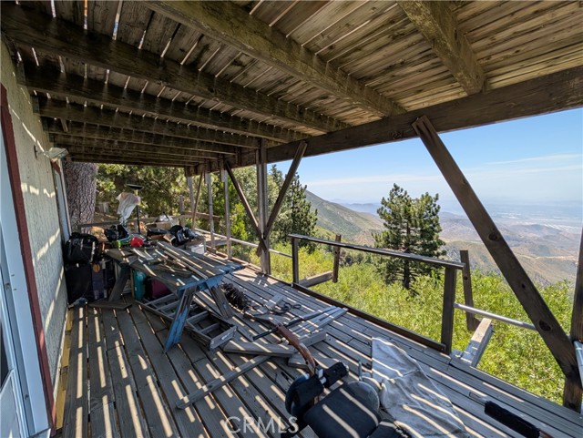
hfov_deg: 110.5
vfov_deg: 94.6
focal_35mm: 12
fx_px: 202
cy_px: 219
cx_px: 292
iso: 52
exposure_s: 1/2252
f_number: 1.7
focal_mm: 2.02
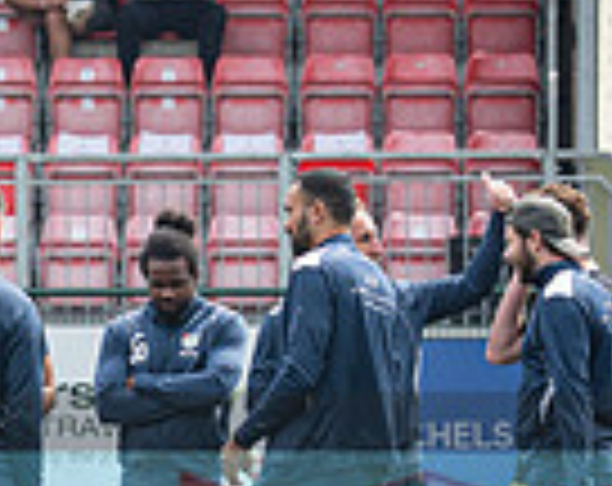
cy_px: 370
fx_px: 13654
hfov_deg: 2.6
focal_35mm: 756
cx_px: -393
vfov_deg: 2.0
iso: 400
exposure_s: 1/1400
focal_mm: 135
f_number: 4
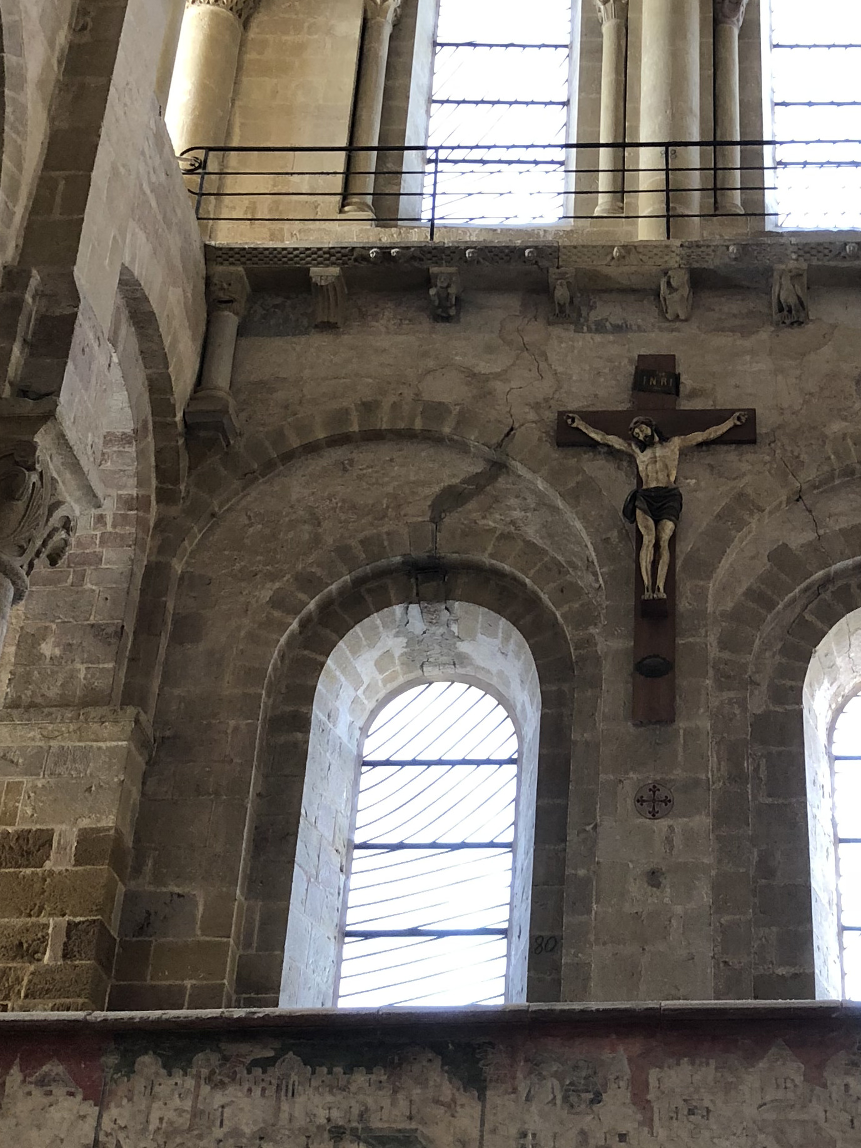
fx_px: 2023
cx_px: 682
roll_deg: +1.0
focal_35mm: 61
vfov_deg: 31.7
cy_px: 535
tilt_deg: +32.8
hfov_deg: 23.7
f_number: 1.8
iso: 50
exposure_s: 1/15
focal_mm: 4
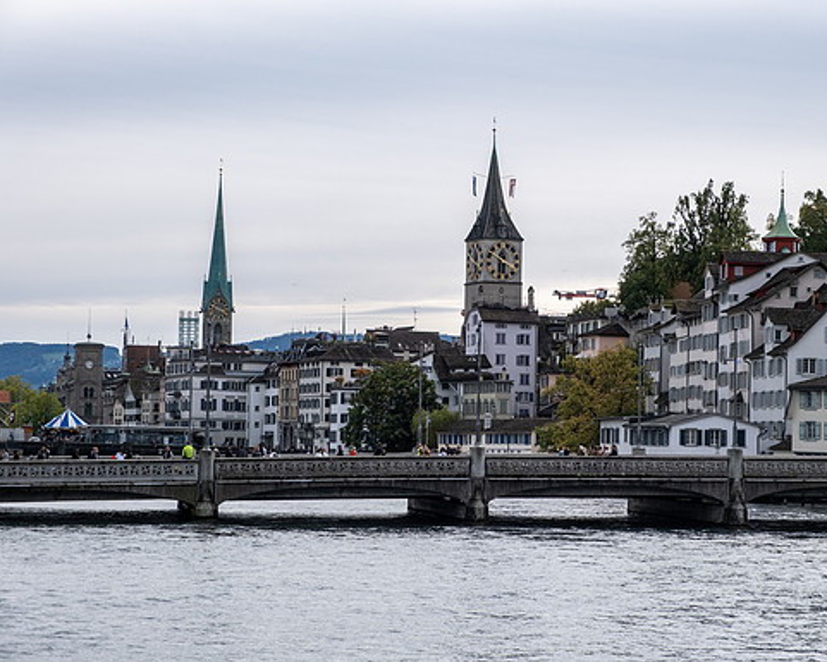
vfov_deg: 16.4
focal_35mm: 94
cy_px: 331
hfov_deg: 20.3
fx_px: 2301
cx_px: 497
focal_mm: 55
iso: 320
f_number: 5.6
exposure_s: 1/1700
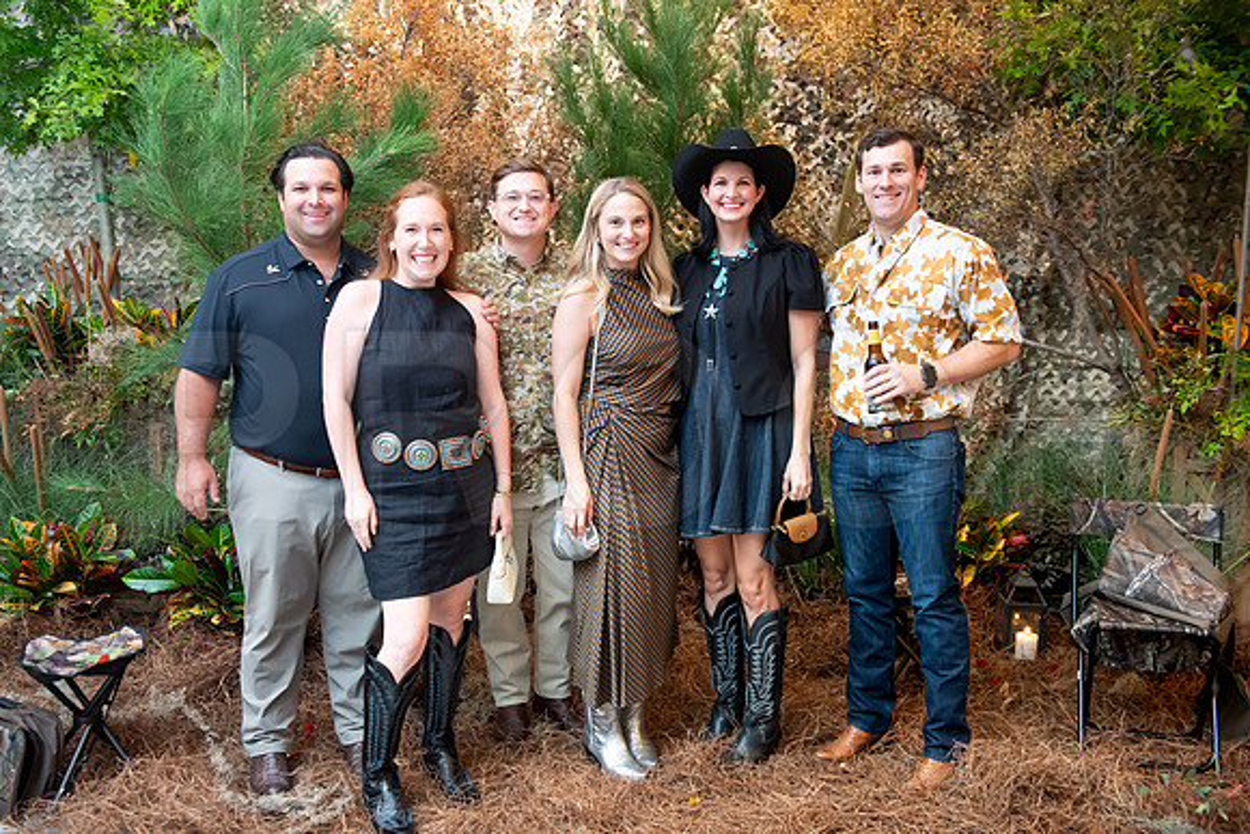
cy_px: 417
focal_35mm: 36
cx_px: 625
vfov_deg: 37.2
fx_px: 1238
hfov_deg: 53.6
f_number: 4.5
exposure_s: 1/100
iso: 3200
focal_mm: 35
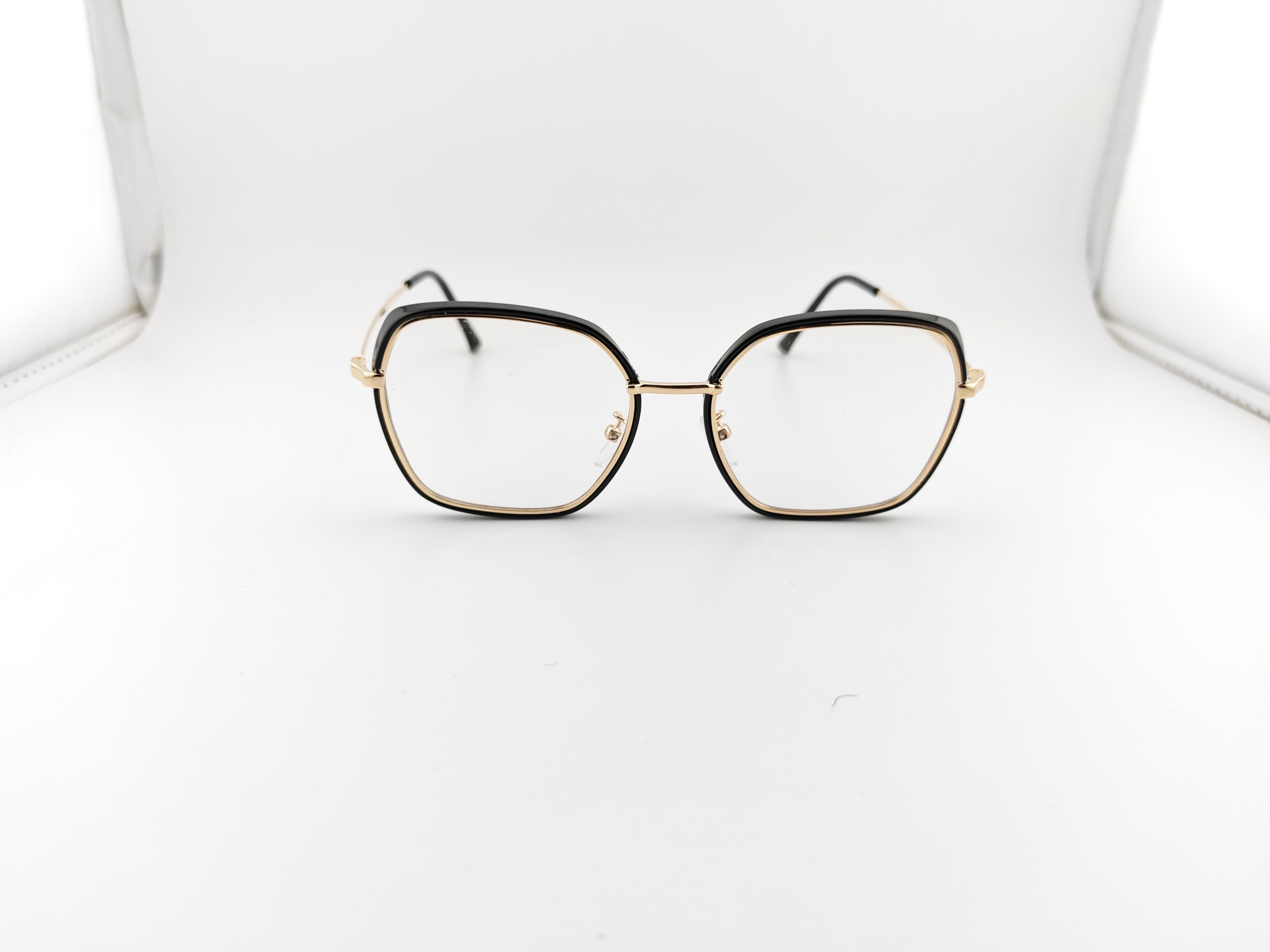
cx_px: 635
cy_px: 476
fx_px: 881
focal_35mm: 24
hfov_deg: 71.6
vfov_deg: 56.8
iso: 1000
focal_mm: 6.12
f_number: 1.9
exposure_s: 1/400
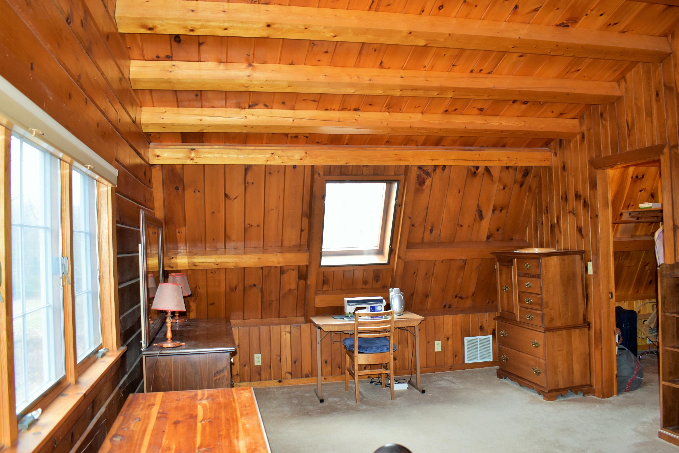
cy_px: 226
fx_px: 509
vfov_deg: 47.9
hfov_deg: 67.4
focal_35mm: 27
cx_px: 340
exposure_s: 1/30
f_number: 3.5
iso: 500
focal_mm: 18
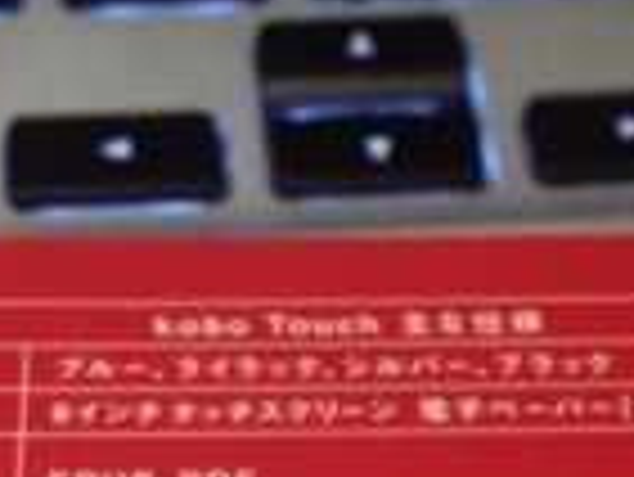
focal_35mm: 124
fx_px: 2273
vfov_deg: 11.3
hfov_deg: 15.9
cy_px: 808
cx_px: 279
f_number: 2.4
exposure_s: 1/20
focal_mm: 4.28
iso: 250
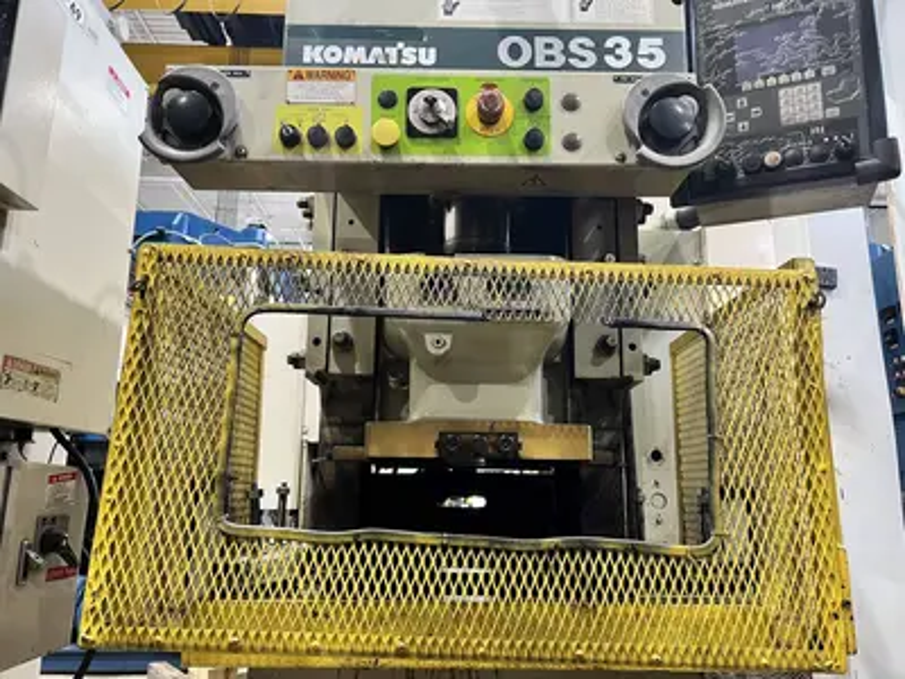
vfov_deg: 53.1
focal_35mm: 26
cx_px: 452
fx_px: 680
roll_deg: -0.5
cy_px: 340
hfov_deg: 67.3
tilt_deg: +12.1
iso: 125
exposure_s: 1/60
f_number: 1.5
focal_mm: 5.7
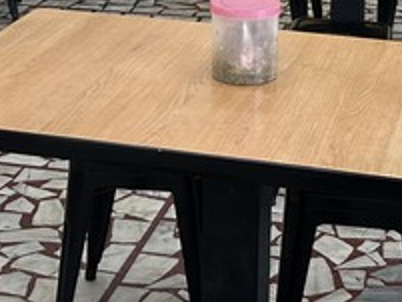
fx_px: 1174
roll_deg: -2.1
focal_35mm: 101
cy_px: -159
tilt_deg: -7.8
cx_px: 258
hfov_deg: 19.4
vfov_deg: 13.7
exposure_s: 1/120
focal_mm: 5.7
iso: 100
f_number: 1.5
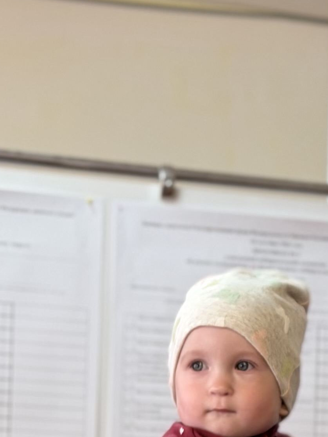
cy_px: 628
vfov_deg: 11.0
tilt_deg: -3.7
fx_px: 2186
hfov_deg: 8.4
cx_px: 479
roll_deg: -2.3
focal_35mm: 173
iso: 100
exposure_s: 1/50
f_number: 1.78
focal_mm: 6.76
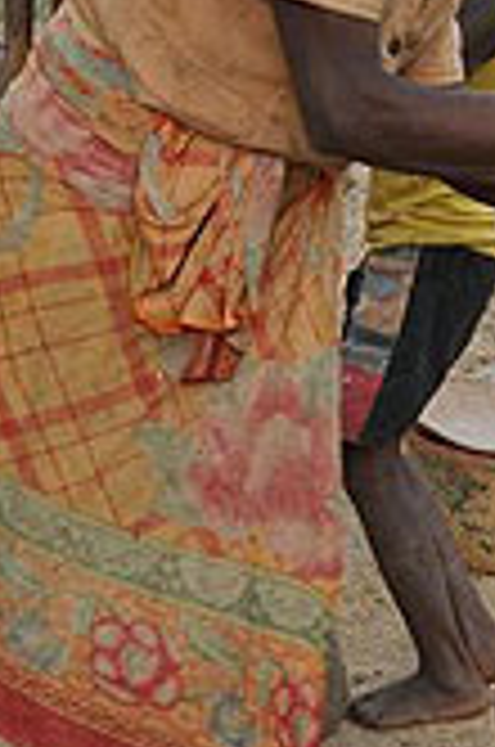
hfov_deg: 9.9
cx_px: 324
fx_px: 2858
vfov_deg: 14.6
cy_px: -25
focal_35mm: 138
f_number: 6.3
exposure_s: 1/160
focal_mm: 26
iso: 200
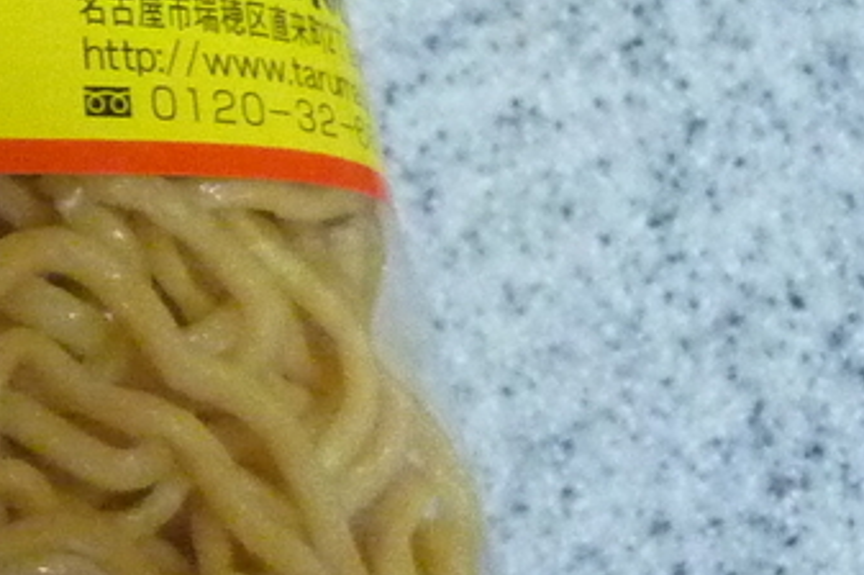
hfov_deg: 12.6
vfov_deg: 9.0
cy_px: 8
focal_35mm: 152
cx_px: -592
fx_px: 3644
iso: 800
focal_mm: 5.5
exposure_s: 1/25
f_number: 2.8
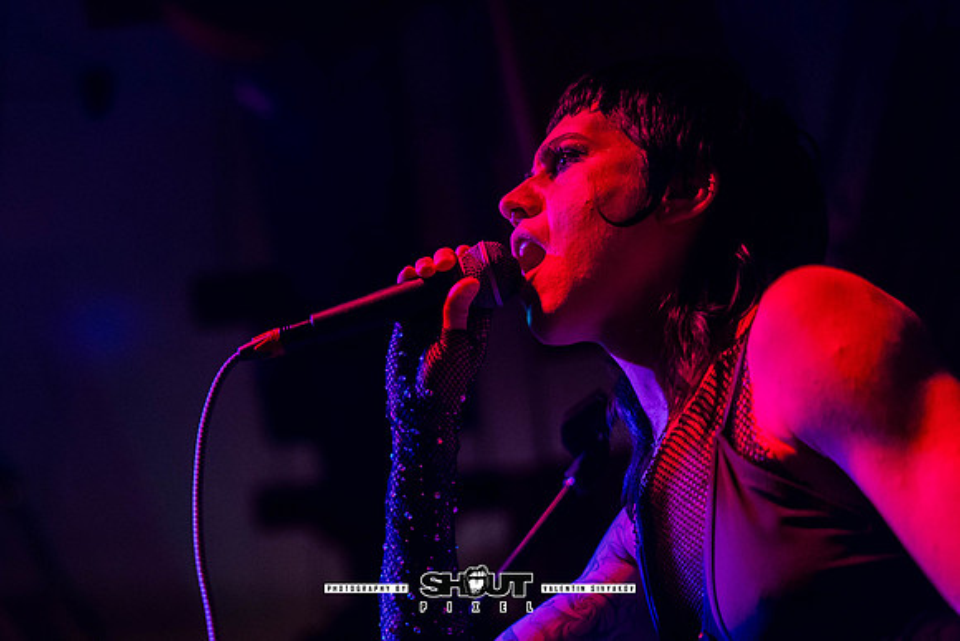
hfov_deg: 27.8
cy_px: 426
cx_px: 272
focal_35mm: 72
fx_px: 1917
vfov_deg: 18.9
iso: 3200
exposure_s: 1/160
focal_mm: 50
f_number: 1.8
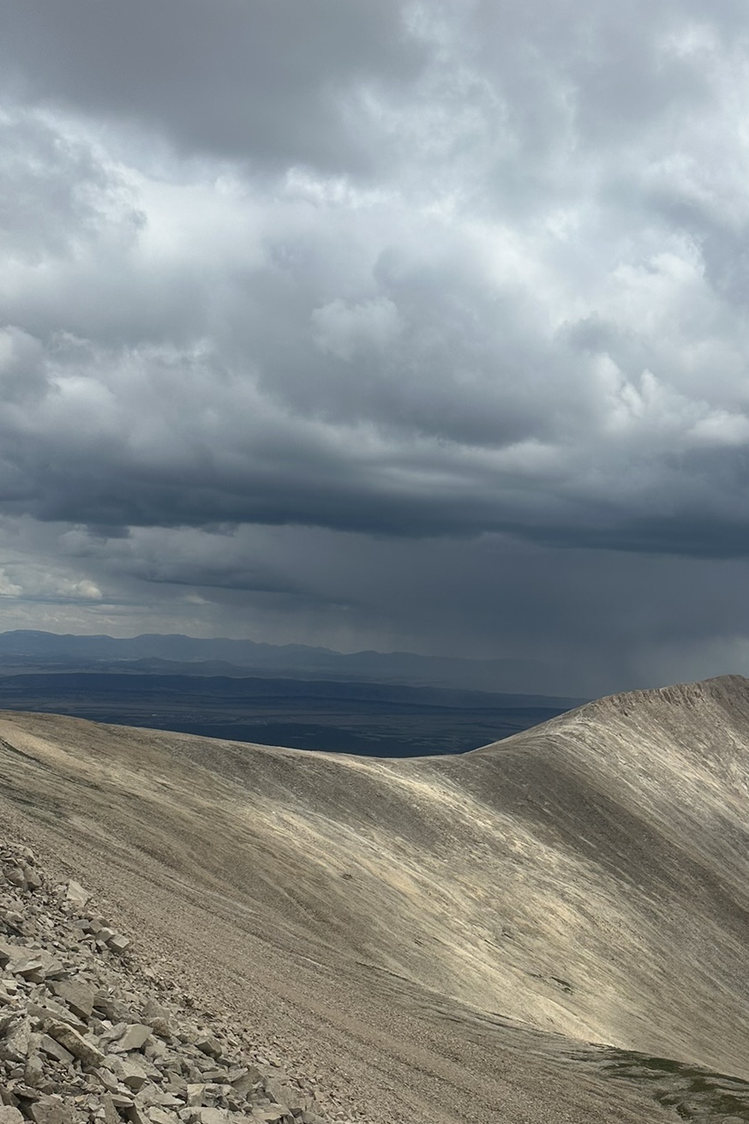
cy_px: 661
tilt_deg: -0.3
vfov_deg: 49.3
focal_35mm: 39
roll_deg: -3.2
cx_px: 514
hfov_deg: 33.8
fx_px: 1217
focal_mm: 6.86
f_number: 1.78
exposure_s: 1/10753
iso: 80
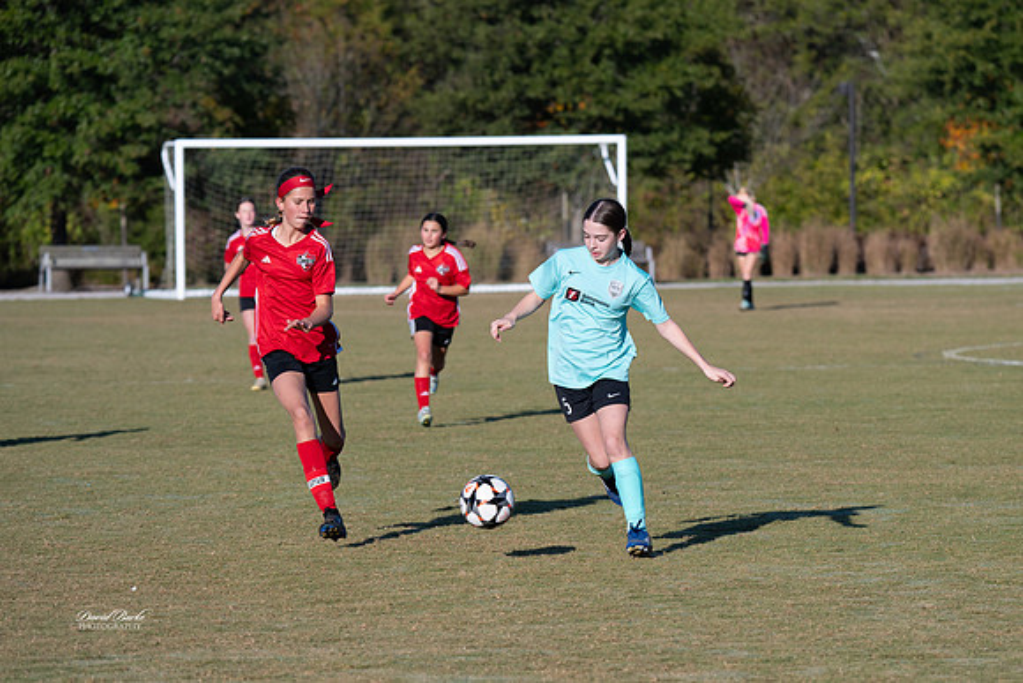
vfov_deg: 6.3
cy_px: 411
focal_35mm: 216
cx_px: 615
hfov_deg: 9.5
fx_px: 6152
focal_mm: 180
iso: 200
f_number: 5.6
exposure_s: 1/1000
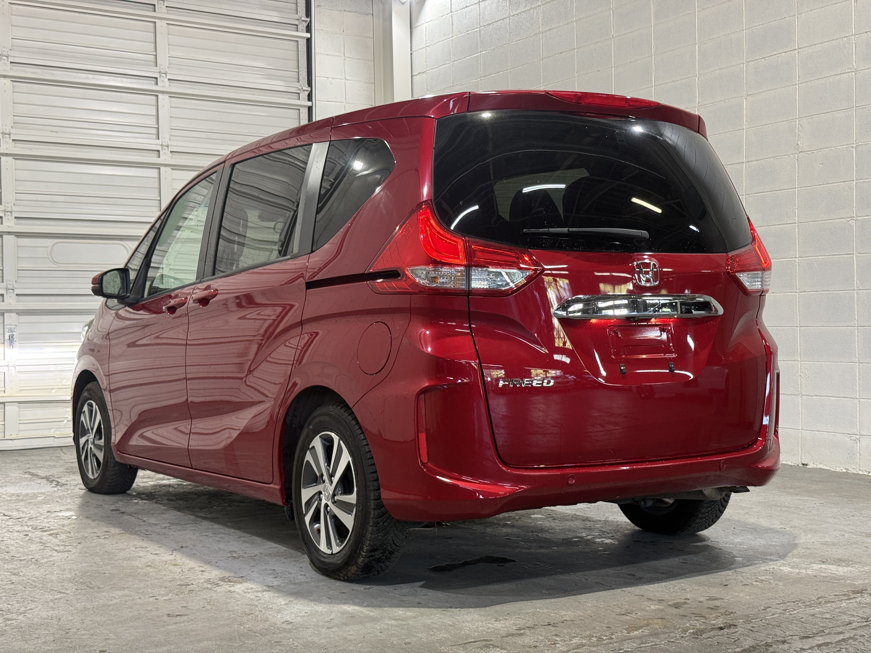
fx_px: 1208
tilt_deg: +0.3
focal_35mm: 48
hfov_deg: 39.7
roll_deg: +0.4
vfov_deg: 30.3
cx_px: 436
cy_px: 326
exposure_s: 1/60
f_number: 1.78
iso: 160
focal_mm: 6.76
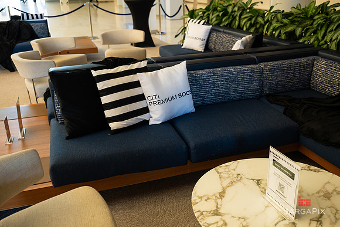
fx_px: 331
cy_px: 115
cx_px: 172
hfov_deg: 54.4
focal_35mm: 35
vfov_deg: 37.9
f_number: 3.2
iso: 1600
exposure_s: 1/320
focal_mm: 34
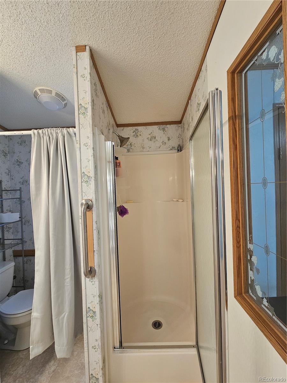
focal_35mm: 13
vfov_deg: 106.2
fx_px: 144
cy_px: 192
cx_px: 144
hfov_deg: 89.9
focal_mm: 2.2
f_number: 2.2
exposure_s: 1/60
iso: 100
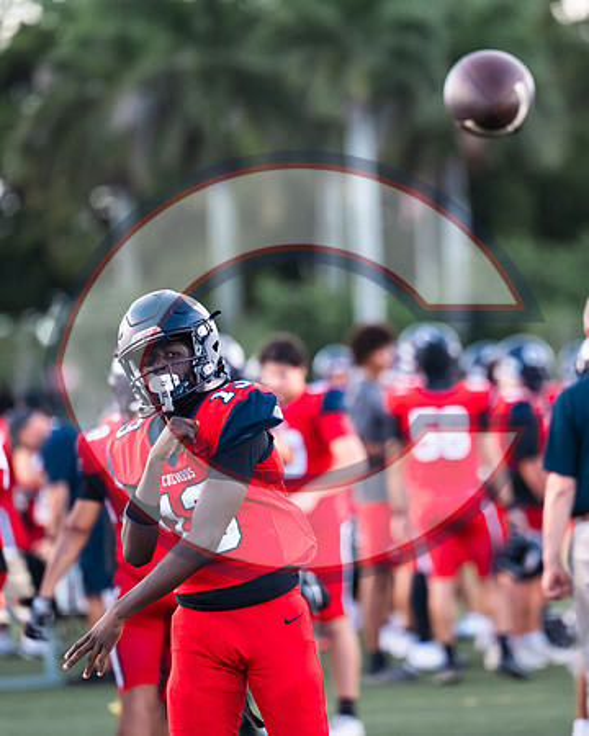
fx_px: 7043
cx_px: 329
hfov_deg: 4.8
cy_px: 399
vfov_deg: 6.0
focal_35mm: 323
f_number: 2.8
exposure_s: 1/1600
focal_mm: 200
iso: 2200
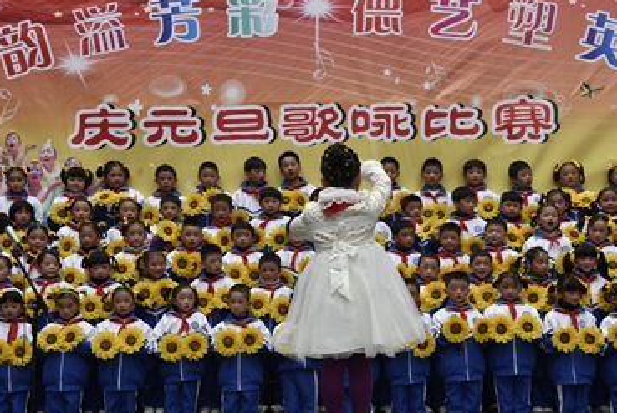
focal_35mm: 65
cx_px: 313
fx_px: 1115
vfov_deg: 20.9
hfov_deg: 30.9
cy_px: 263
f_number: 5.6
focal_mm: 48
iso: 400
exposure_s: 1/125
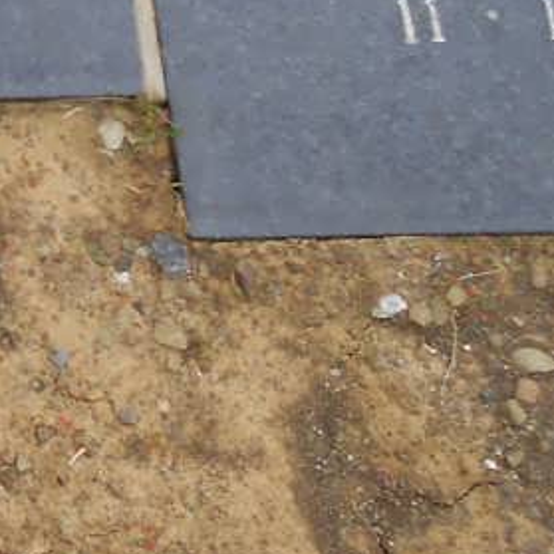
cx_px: -623
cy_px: -304
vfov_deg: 14.2
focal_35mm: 114
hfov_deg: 12.9
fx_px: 2064
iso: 80
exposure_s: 1/50
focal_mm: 5.3
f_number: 3.8
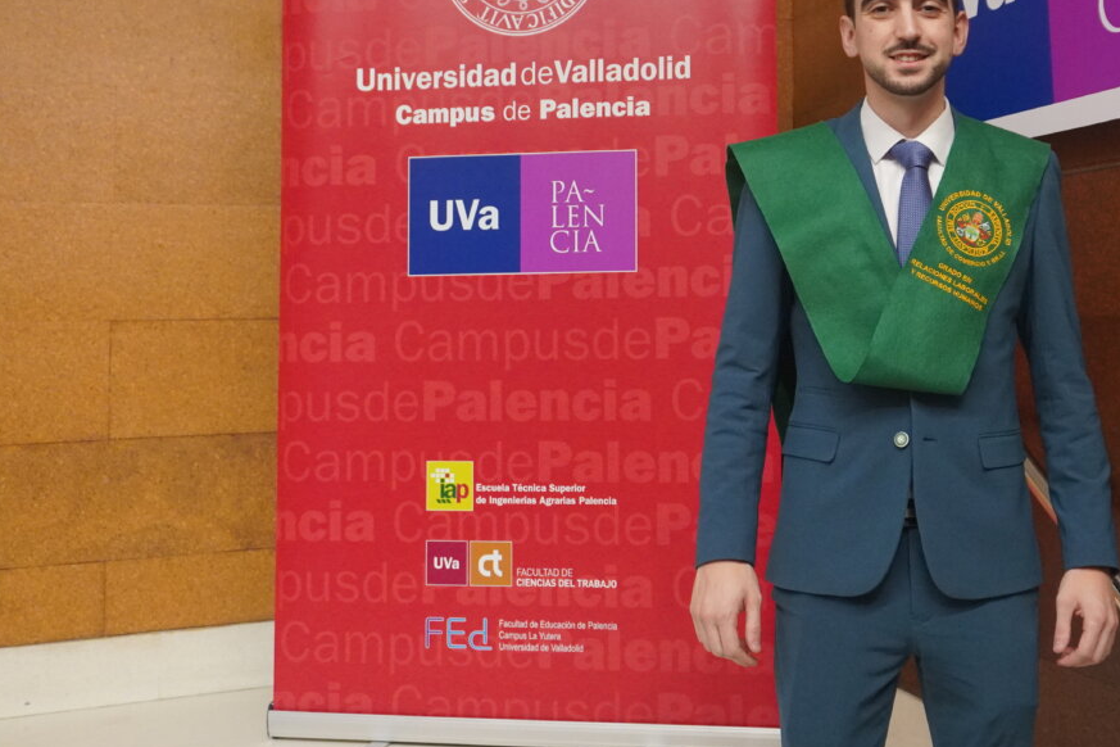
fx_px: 1369
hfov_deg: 43.3
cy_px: 224
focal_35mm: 44
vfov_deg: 30.2
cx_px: 815
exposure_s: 1/160
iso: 3200
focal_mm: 20
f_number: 4
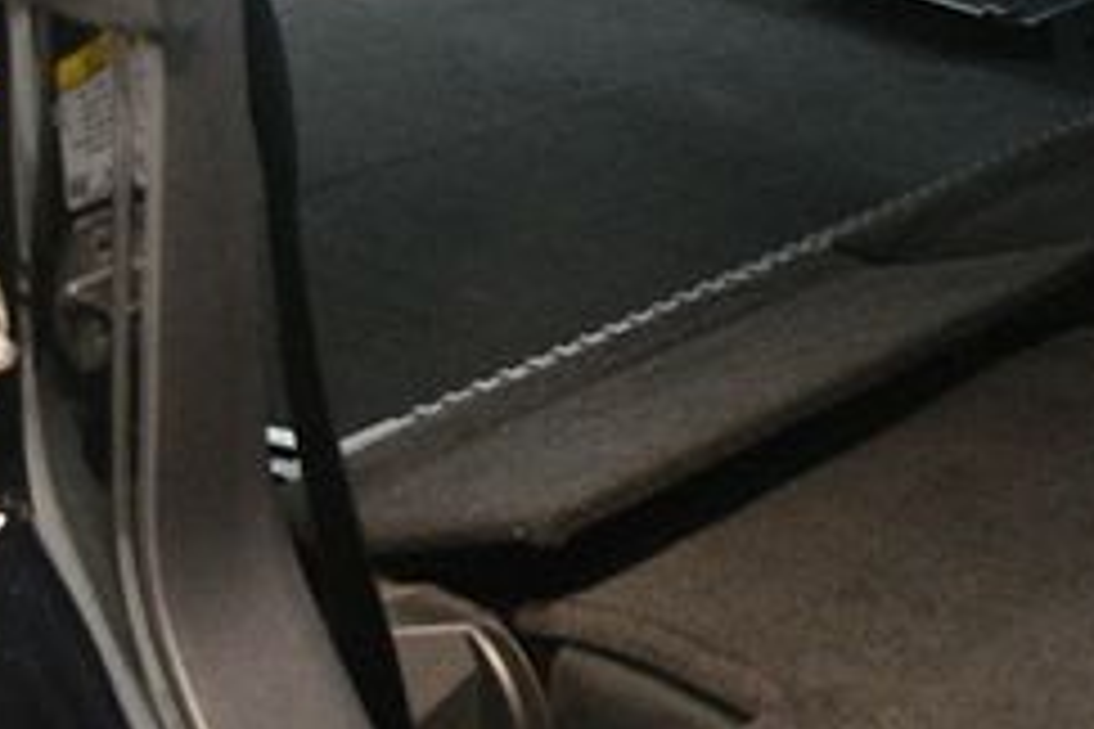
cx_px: 1085
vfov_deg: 17.0
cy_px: 40
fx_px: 2401
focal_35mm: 79
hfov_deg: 24.5
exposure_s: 1/60
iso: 5000
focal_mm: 20
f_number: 3.5
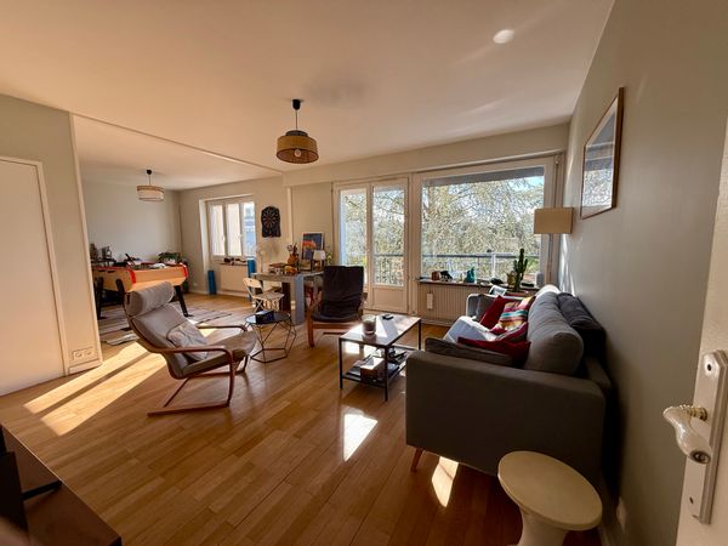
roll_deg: +0.0
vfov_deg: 85.7
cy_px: 273
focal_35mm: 14
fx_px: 294
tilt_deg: -6.4
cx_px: 364
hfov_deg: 102.1
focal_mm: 2.22
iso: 64
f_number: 2.2
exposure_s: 1/142
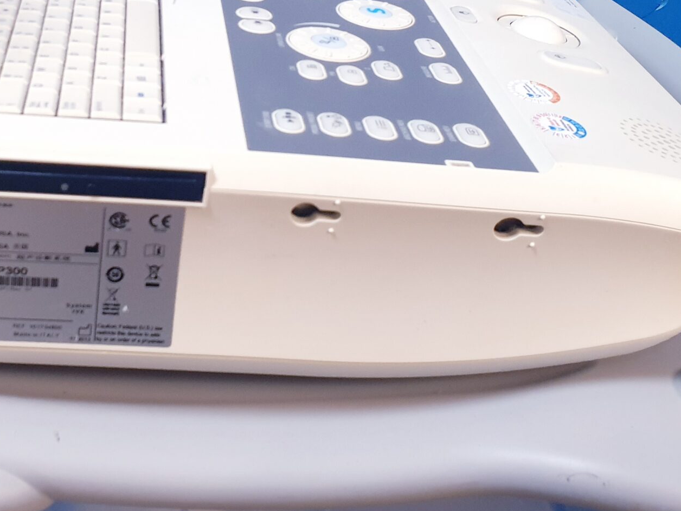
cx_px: 209
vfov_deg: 26.6
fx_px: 1043
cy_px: 49
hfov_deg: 35.7
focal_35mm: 53
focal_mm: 4.3
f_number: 2.4
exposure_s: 1/50
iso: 250
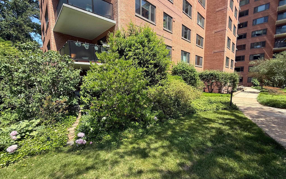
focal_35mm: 15
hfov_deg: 101.5
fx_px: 117
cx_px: 143
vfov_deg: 74.8
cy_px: 90
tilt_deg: -2.9
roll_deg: -1.1
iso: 50
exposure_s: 1/527
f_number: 2.2
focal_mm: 2.22
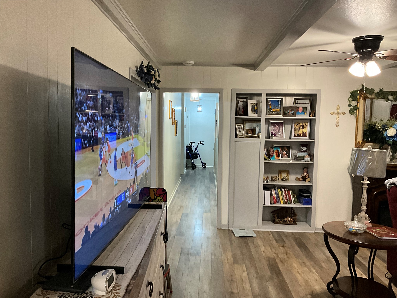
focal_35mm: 29
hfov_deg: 61.7
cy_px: 149
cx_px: 198
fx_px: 333
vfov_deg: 48.2
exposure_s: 1/60
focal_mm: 3
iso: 250
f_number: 1.8
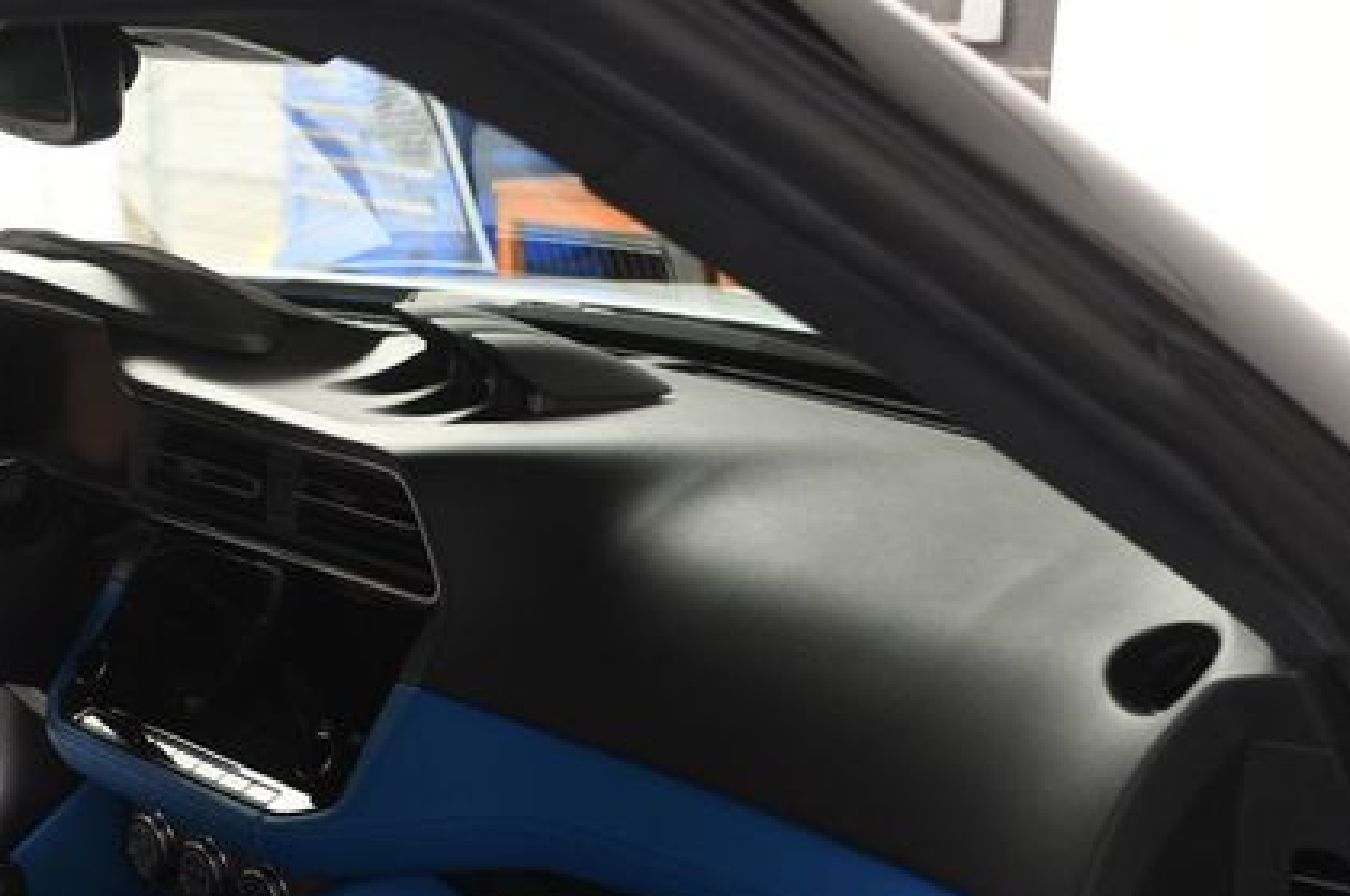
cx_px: 447
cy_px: 678
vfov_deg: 22.0
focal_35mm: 61
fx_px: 2285
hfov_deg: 32.6
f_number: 4
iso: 100
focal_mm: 27
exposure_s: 1/160
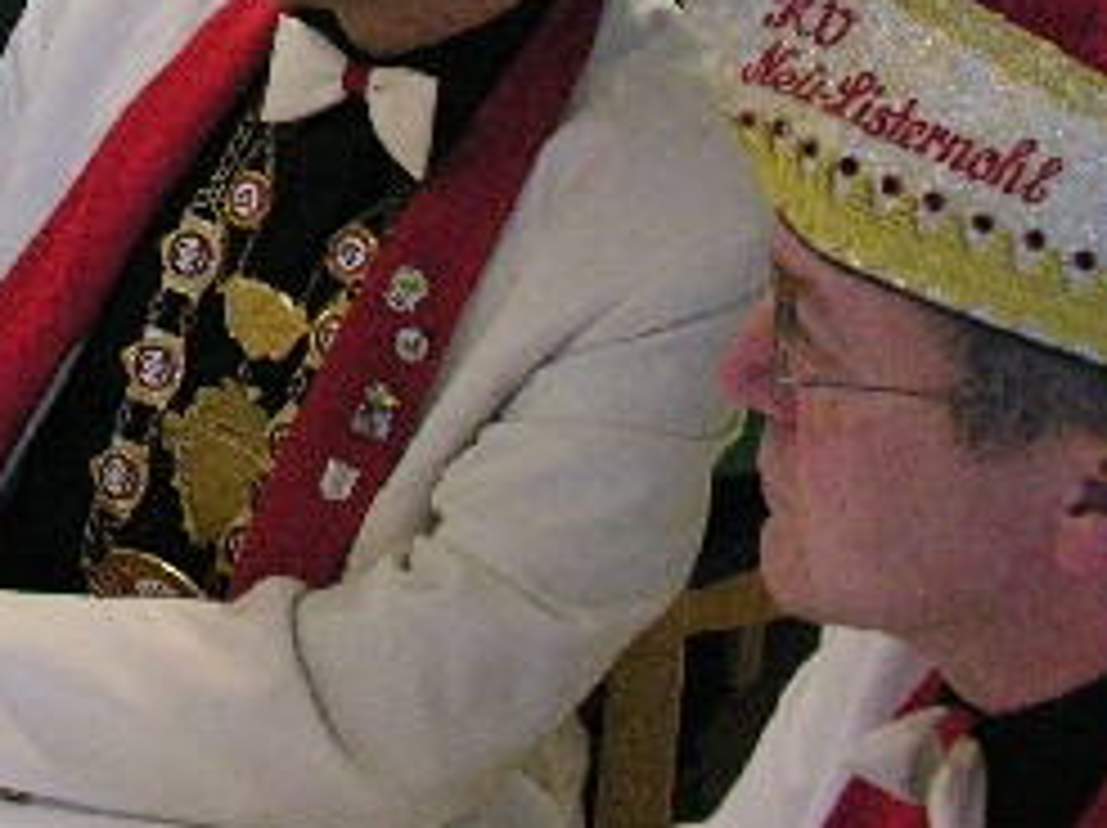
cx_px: -198
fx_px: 3642
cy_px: -400
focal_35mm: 114
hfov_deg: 16.6
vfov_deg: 12.4
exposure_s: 1/45
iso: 400
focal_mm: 8.9
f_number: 2.8
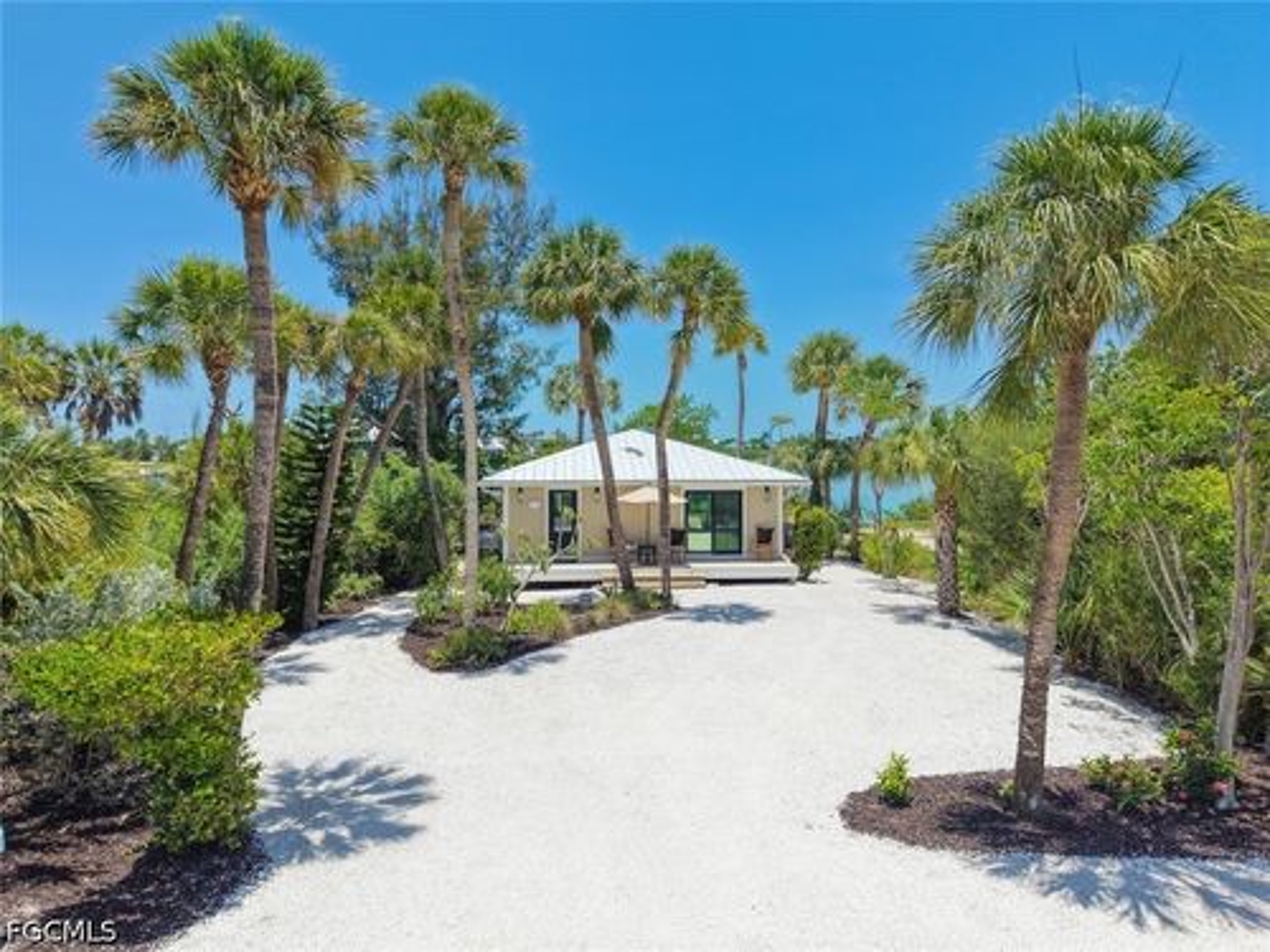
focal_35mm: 24
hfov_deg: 71.6
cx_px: 635
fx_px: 881
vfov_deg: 56.8
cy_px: 476
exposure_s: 1/5000
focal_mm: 8.67
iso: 240
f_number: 1.8
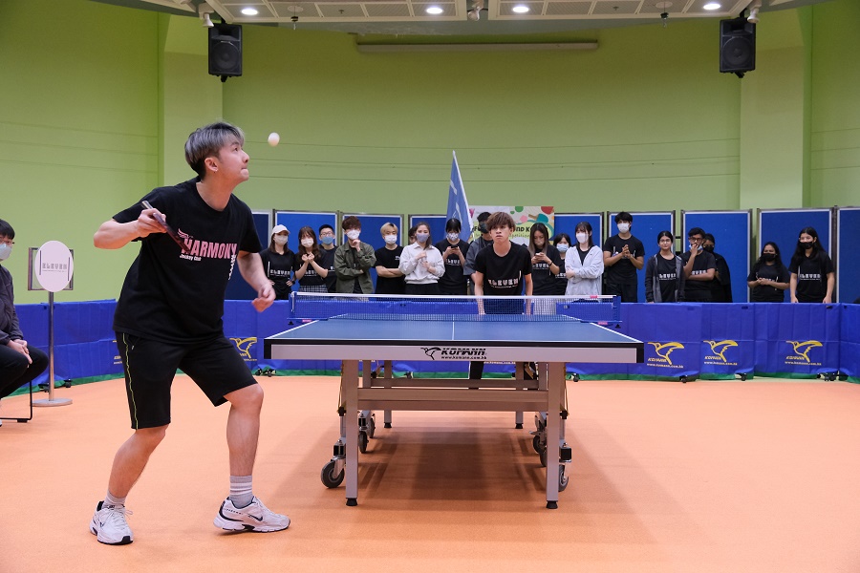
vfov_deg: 36.9
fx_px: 860
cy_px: 286
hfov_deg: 53.1
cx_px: 430
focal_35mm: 36
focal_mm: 24
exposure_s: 1/170
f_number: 3.5
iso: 2500
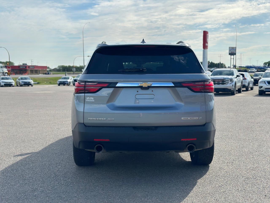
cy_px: 102
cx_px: 135
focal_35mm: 48
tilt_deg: -4.2
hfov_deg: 39.7
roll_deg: -0.5
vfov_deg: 30.3
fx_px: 374
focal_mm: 6.86
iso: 80
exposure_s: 1/5882
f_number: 1.78
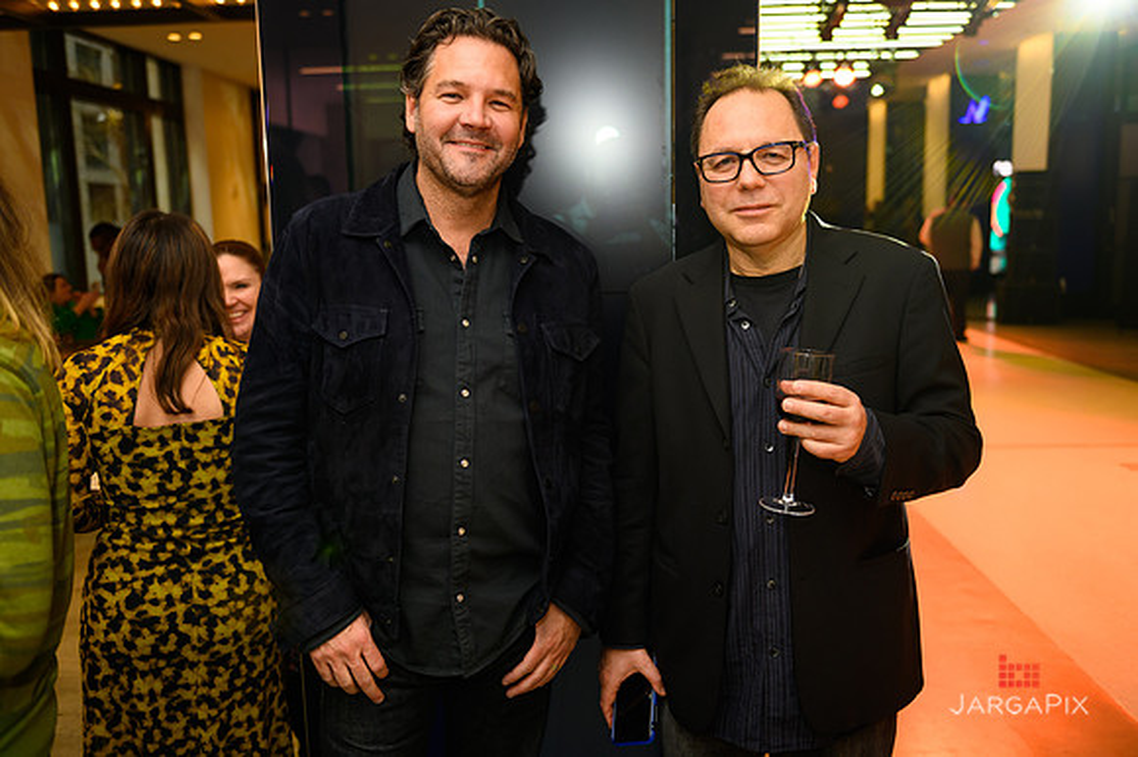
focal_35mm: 31
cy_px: 378
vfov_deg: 42.3
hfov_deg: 60.3
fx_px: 979
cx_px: 569
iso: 800
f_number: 3.2
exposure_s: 1/200
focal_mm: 31
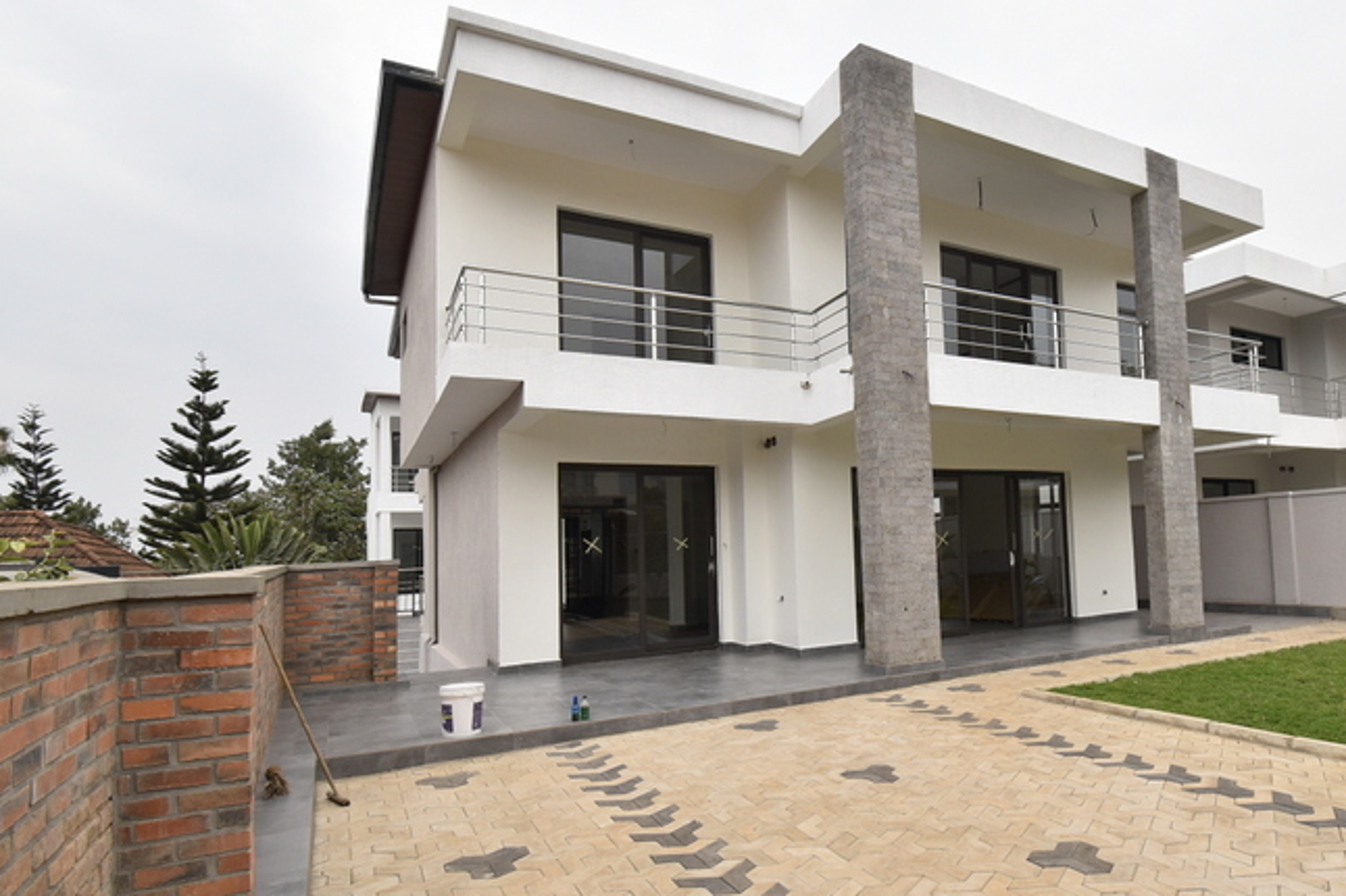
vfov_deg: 61.7
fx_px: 747
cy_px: 495
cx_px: 852
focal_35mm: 20
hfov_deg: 82.2
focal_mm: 10
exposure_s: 1/640
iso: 320
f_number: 8
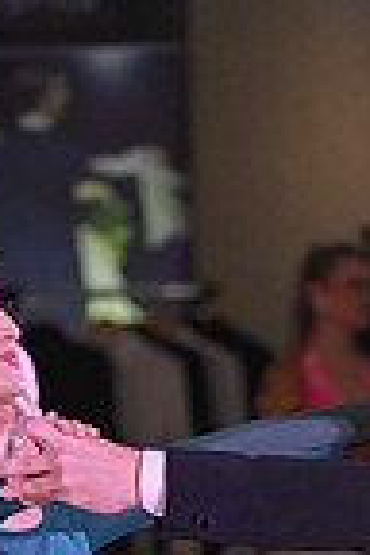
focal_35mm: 725
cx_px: 256
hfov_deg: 1.9
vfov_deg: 2.8
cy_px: 994
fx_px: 11176
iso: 3200
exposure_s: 1/320
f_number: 5
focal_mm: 180
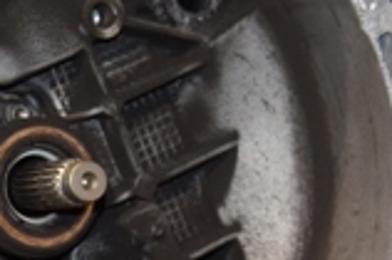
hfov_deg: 11.8
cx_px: -99
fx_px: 1849
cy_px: 213
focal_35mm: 170
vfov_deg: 8.0
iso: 800
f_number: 5
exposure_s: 1/60
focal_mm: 28
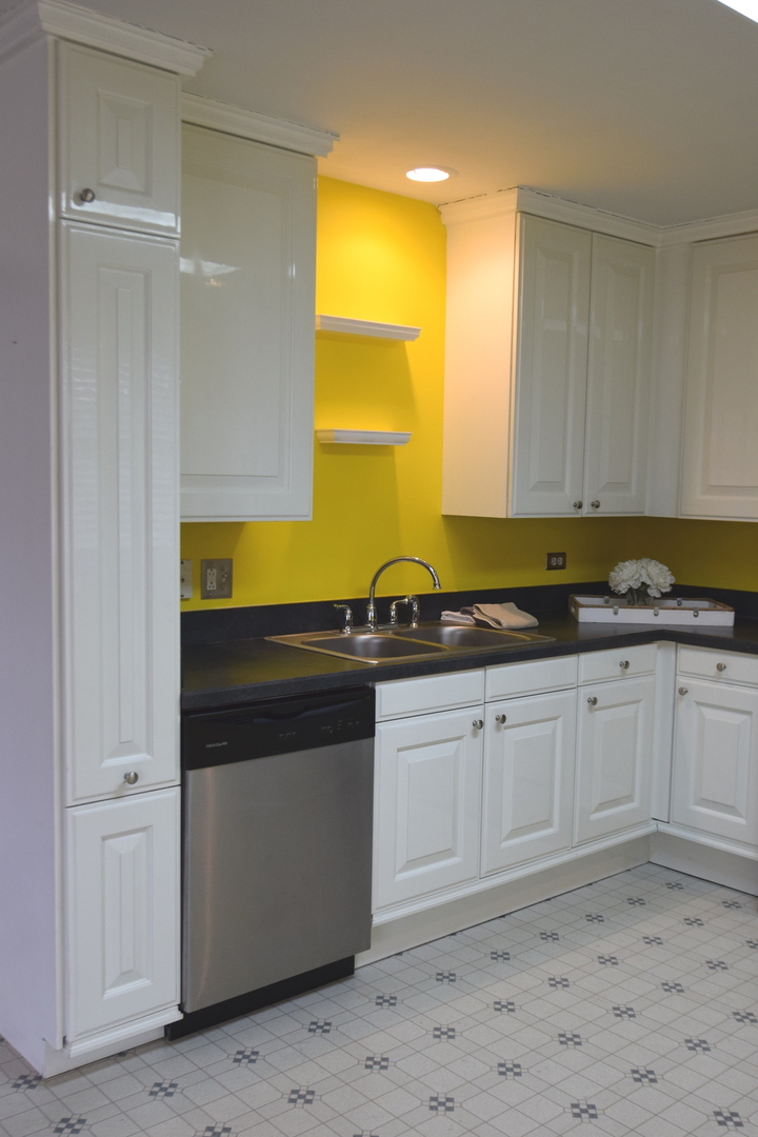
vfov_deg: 57.2
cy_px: 568
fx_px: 1042
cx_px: 379
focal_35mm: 33
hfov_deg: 40.0
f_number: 4
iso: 800
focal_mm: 22
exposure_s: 1/125
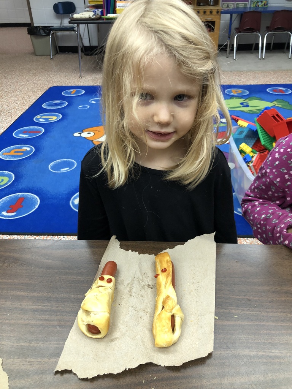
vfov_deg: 63.4
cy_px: 194
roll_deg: +2.0
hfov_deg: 49.7
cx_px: 146
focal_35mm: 28
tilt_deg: -31.7
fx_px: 315
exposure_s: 1/30
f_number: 1.8
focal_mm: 3.99
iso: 40
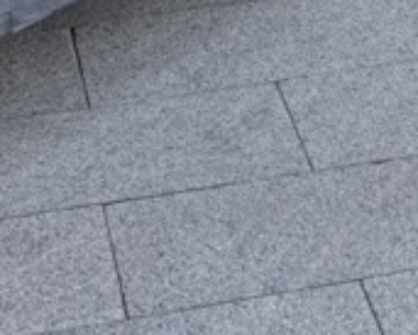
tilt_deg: +2.0
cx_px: 623
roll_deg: -3.2
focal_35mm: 175
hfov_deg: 10.6
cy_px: -829
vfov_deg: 7.3
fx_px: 2166
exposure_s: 1/317
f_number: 1.78
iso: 80
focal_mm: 6.76
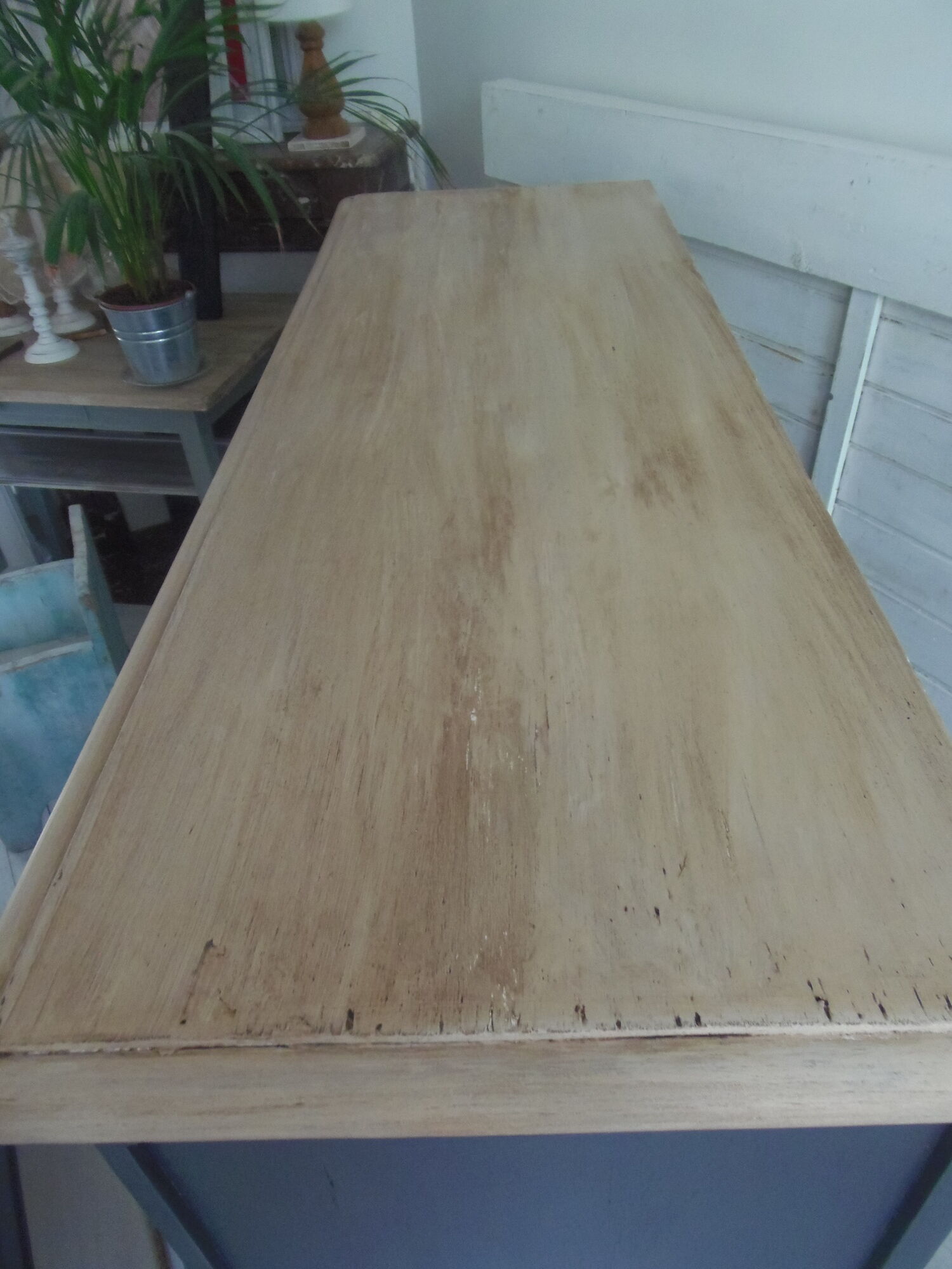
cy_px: 634
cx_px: 476
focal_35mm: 24
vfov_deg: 71.6
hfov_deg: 56.8
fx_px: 880
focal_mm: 4.3
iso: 320
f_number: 2.9
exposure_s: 1/30
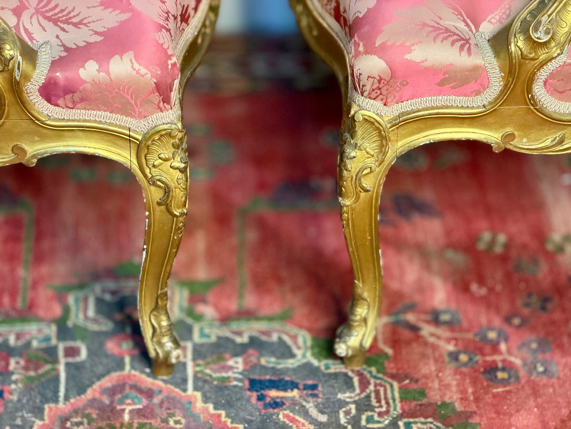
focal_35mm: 100
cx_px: 286
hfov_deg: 19.6
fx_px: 1650
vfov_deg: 14.8
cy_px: 214
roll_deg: -1.1
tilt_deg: -34.4
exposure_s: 1/50
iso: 640
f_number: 2.8
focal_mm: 16.89
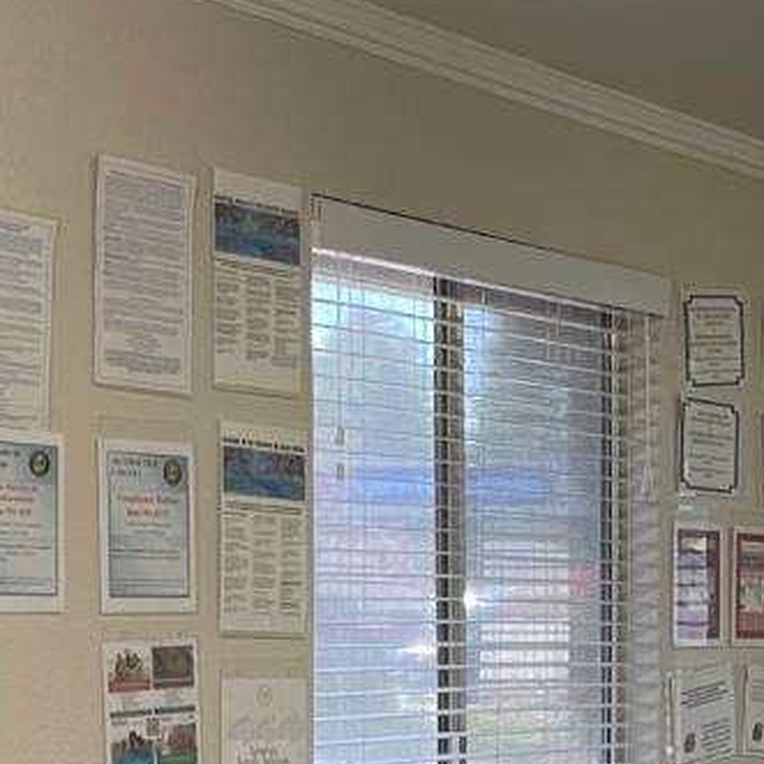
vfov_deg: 17.0
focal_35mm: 100
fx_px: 2497
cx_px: 1062
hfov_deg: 16.2
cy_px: 767
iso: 80
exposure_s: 1/60
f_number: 1.6
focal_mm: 5.1
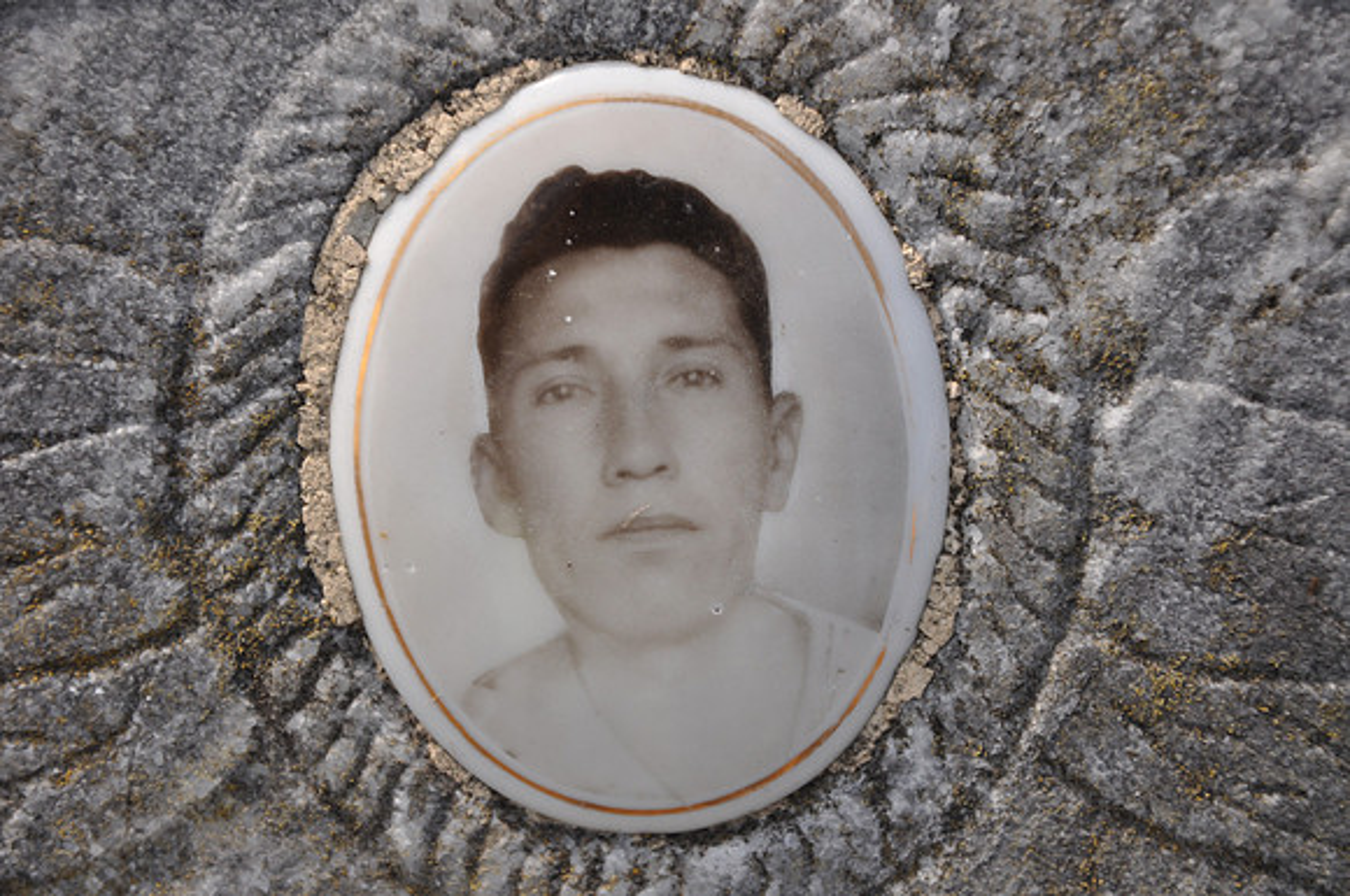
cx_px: 675
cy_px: 448
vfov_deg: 10.1
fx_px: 5055
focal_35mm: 135
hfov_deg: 15.2
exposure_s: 1/200
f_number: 7.1
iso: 200
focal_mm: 90
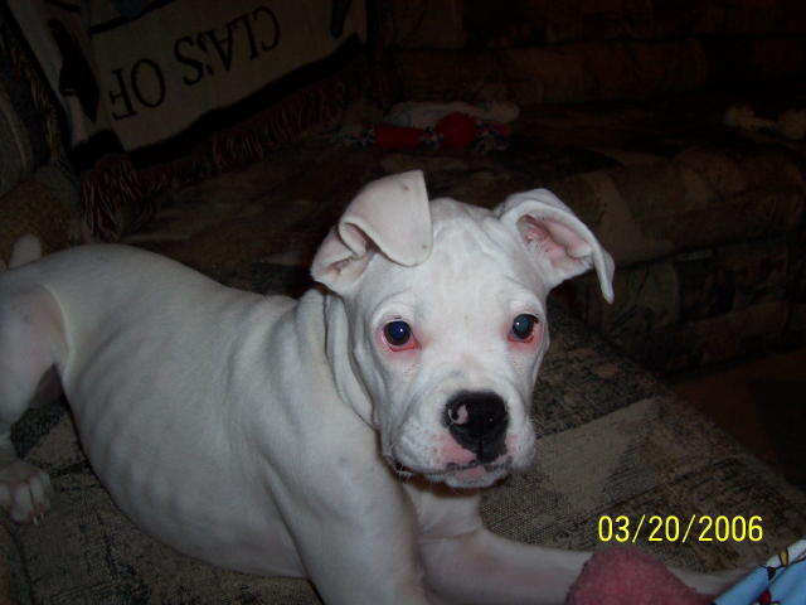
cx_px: 403
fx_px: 862
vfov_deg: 38.7
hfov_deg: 50.1
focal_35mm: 37
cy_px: 302
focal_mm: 5.6
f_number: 2.8
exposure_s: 1/60
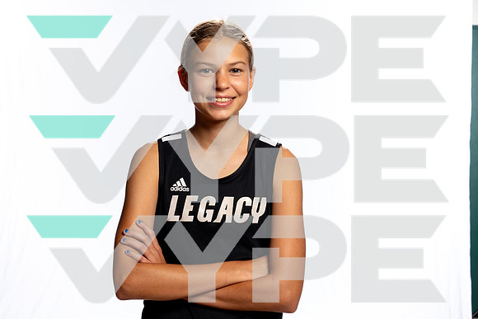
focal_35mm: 62
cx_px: 231
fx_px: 823
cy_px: 168
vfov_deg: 21.9
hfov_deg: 32.4
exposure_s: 1/250
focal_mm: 56
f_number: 8
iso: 160
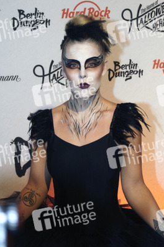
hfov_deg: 15.0
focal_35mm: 91
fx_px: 622
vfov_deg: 22.4
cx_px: 82
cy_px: 123
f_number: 5.6
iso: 1250
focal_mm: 60
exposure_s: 1/400
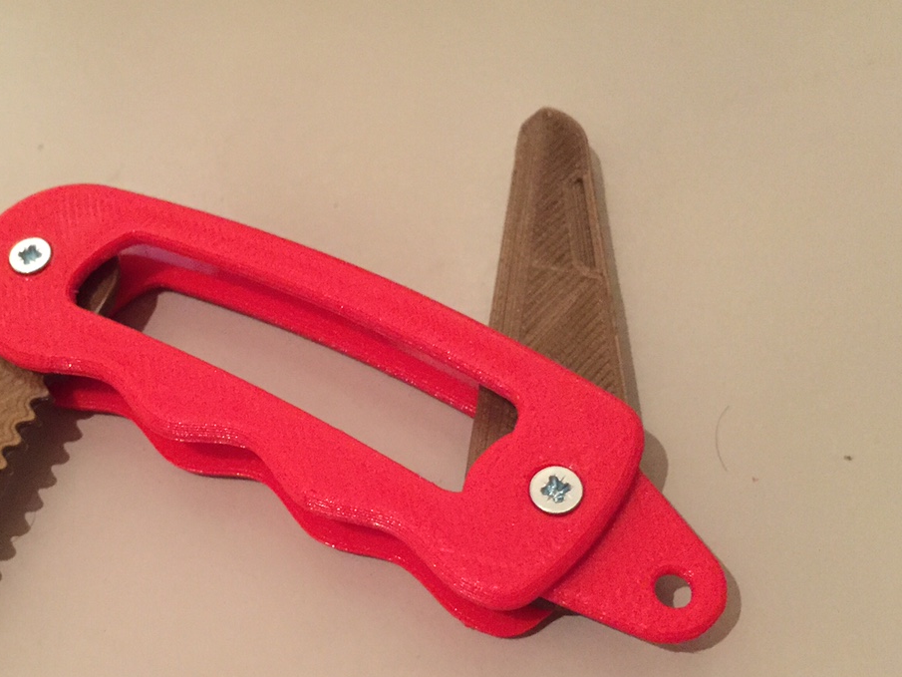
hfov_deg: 45.0
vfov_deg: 34.8
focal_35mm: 41
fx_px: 1068
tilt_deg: -61.0
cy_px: 447
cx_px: 296
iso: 400
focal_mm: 4.15
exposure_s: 1/17
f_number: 2.2
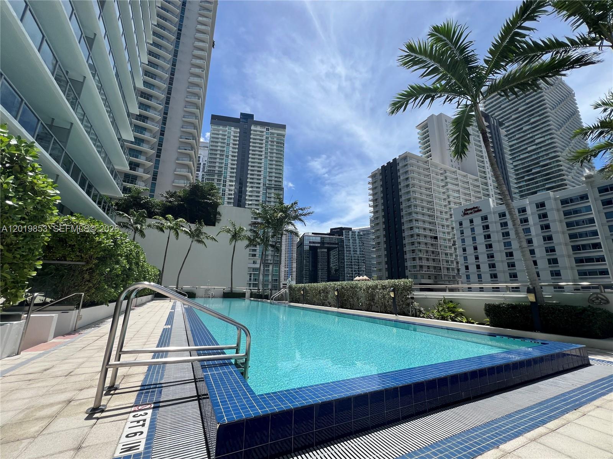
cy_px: 230
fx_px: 230
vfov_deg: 89.9
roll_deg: -0.4
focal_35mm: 13
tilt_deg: +13.6
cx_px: 306
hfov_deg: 106.2
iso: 32
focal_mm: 1.57
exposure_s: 1/1908
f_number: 1.8
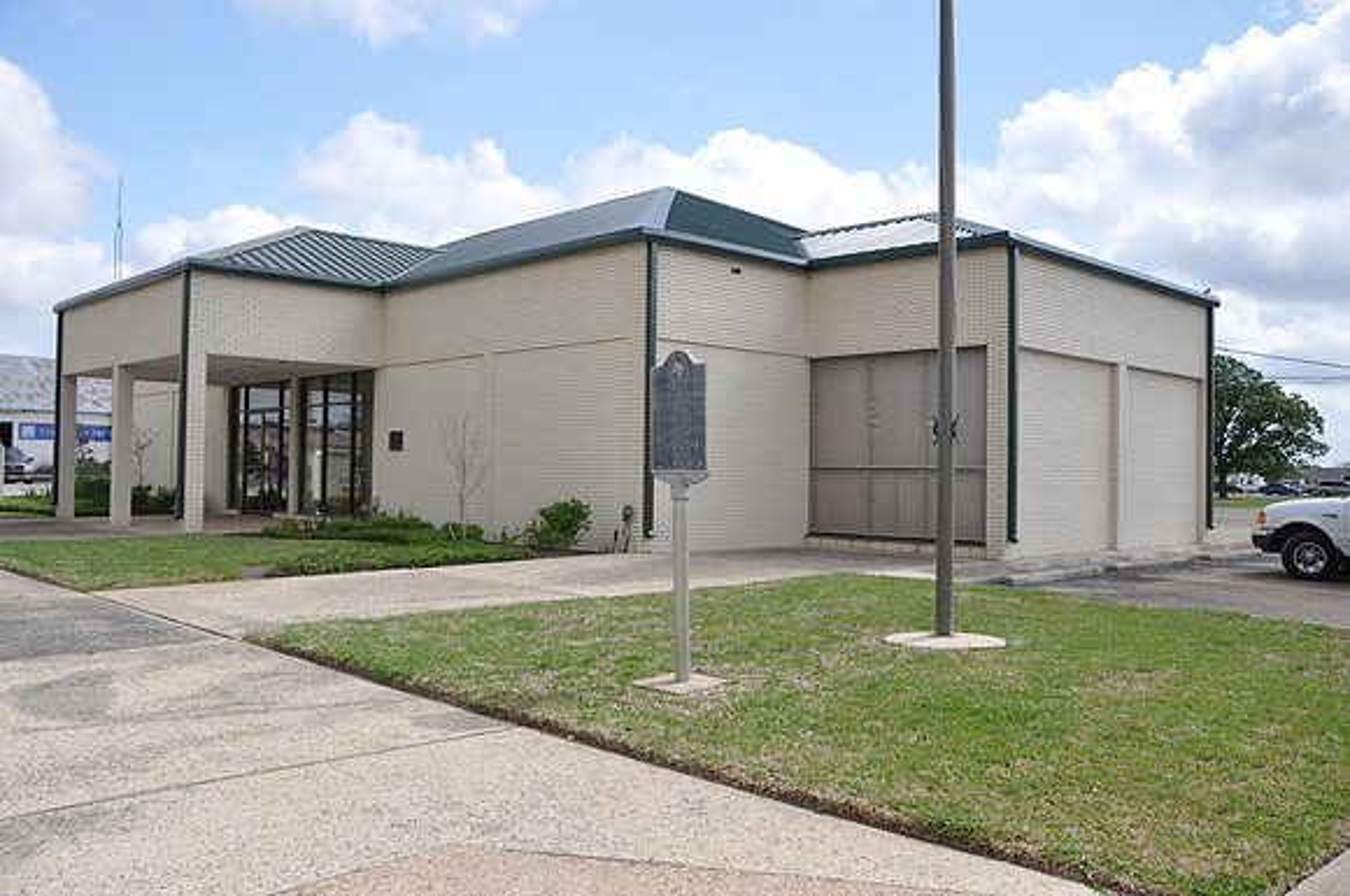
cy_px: 448
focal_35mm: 32
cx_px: 675
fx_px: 1180
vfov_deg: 41.6
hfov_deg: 59.6
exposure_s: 1/200
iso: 200
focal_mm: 21
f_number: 7.1
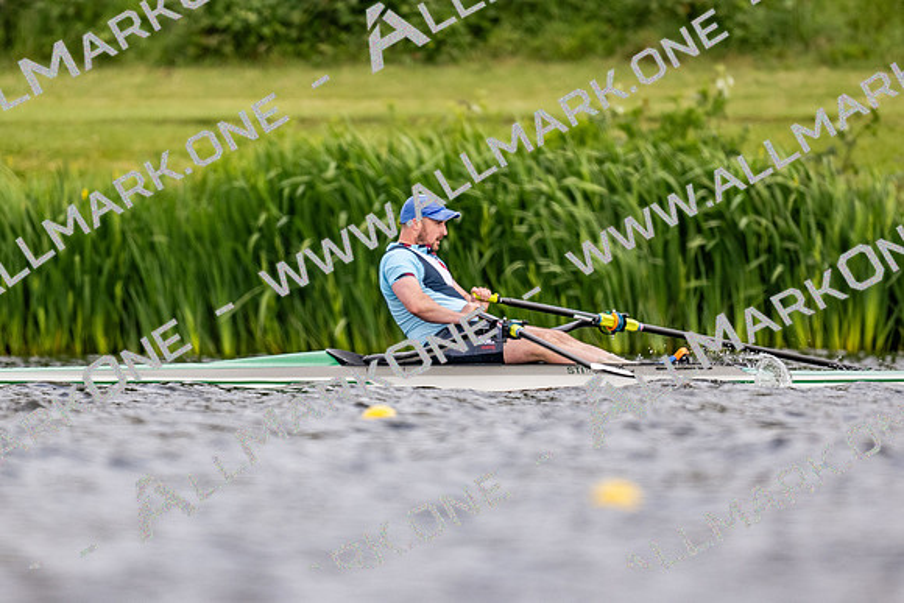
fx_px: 22616
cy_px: 302
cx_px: 452
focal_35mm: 900
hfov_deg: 2.3
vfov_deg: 1.5
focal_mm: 600
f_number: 4
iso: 720
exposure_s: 1/2500
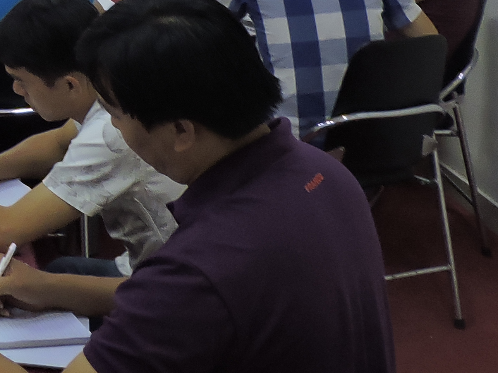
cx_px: -237
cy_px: -231
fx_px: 1237
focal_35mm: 86
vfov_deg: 15.5
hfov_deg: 19.9
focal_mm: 4.3
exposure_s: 1/30
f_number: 3
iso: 220
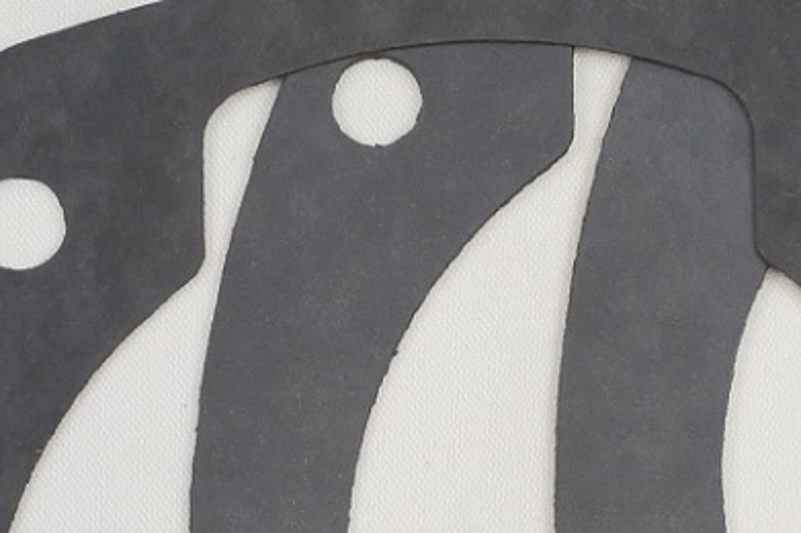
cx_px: 357
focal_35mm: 146
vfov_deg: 9.3
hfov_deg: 14.1
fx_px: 3246
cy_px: 574
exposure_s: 1/160
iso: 400
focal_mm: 13.1
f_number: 4
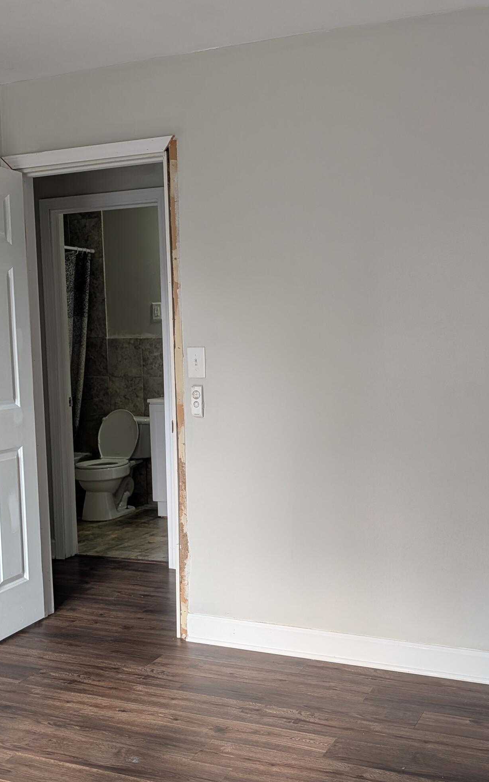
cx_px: 301
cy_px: 441
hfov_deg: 32.6
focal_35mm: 39
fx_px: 831
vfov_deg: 50.2
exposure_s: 1/83.7
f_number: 1.68
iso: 51
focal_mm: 6.9
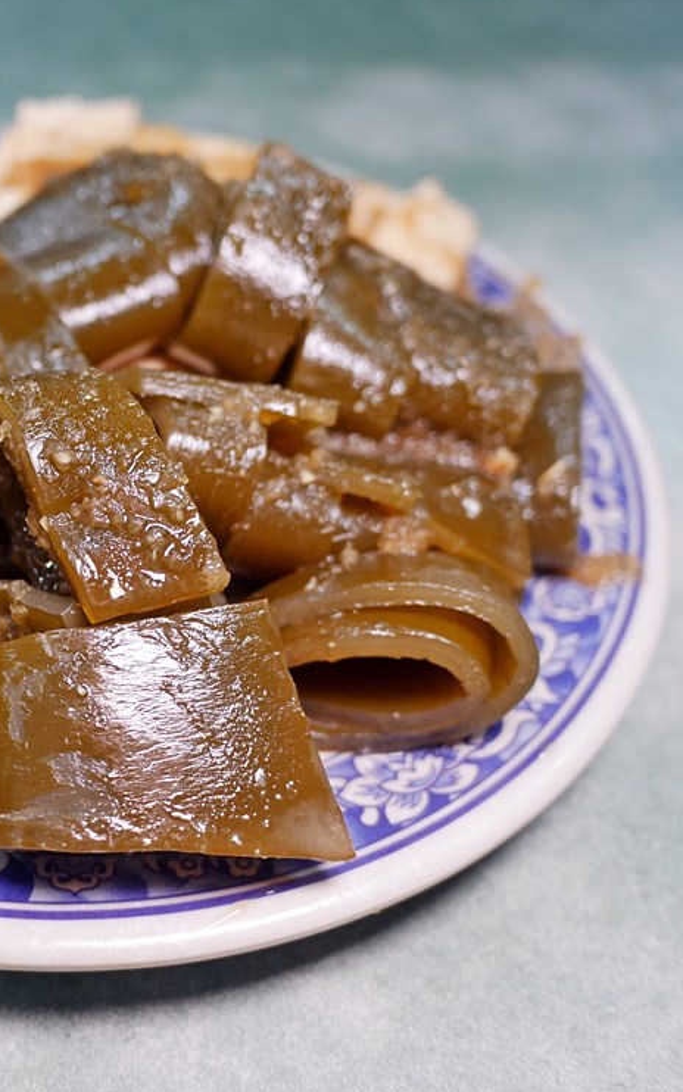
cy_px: 544
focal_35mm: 40
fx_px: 1191
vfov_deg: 49.3
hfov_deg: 30.8
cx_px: 88
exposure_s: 1/60
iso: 320
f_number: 2.5
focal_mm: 14
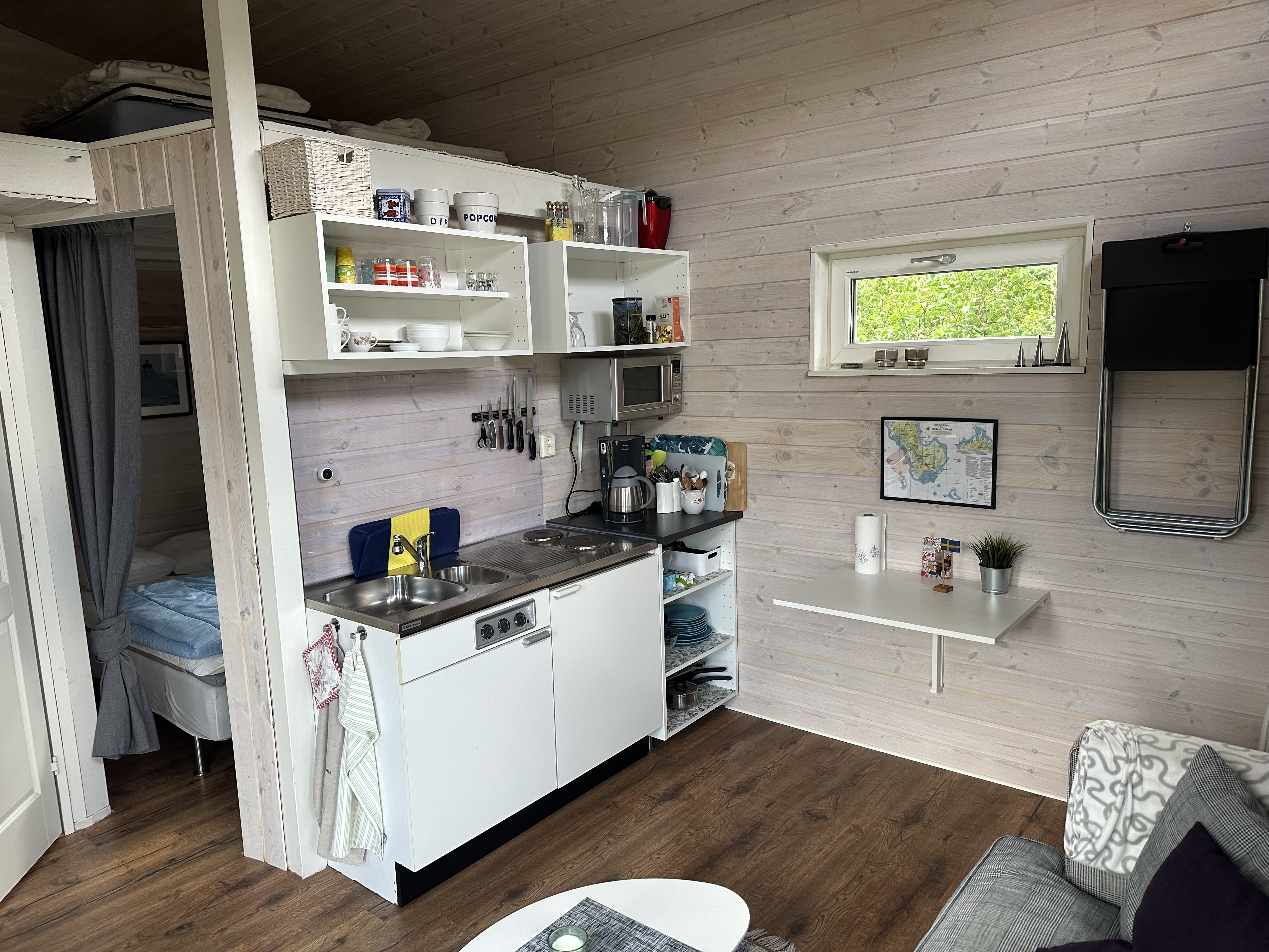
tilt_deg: -9.0
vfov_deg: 56.8
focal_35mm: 24
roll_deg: +2.1
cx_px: 634
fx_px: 880
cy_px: 476
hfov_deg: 71.6
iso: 125
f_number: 1.78
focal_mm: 6.86
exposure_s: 1/121
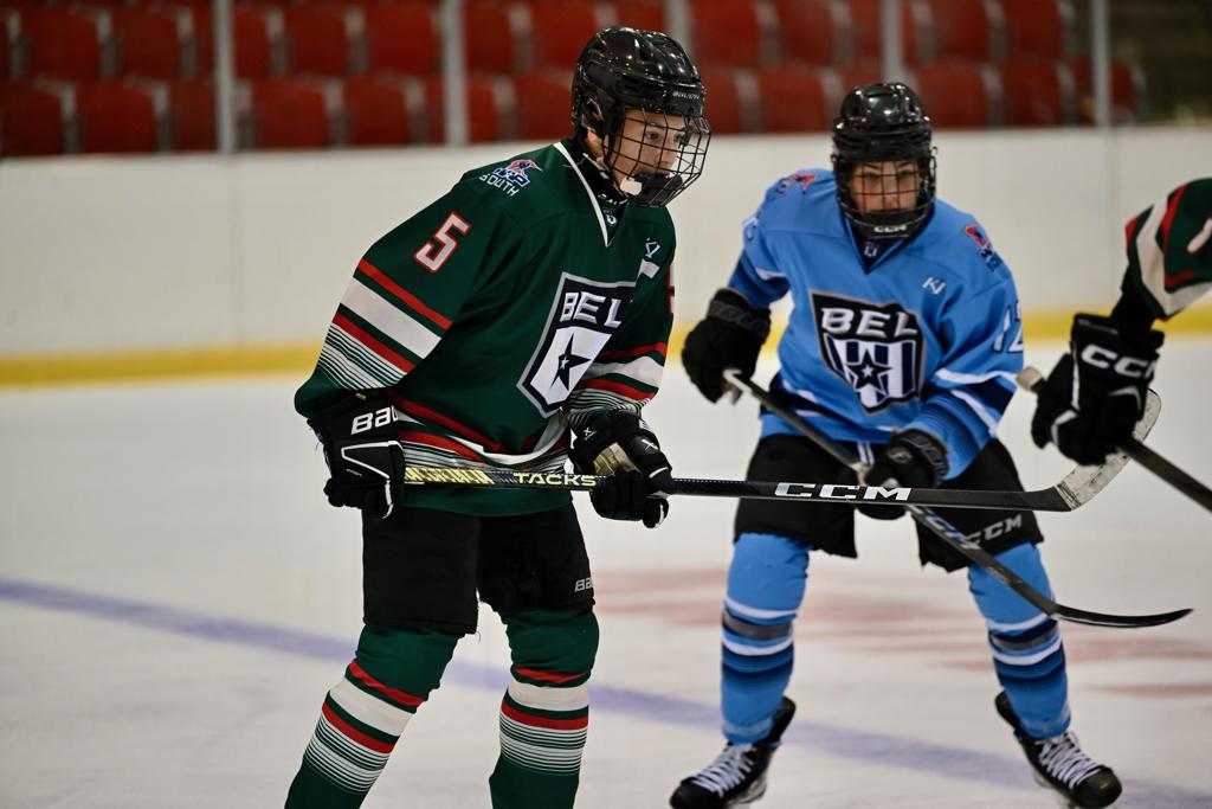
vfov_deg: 6.9
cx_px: 606
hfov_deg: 10.3
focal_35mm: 200
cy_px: 404
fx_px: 6734
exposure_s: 1/400
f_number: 2.8
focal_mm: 200
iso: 1000
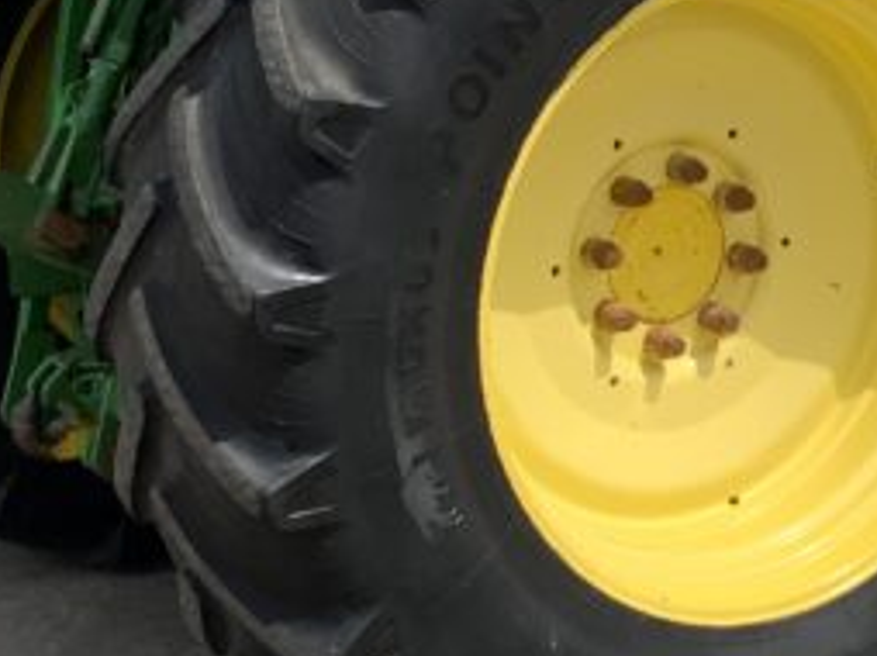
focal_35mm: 117
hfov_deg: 16.3
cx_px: 1001
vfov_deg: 12.4
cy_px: -104
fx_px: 2961
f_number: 1.8
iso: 16
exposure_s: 1/1912
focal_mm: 3
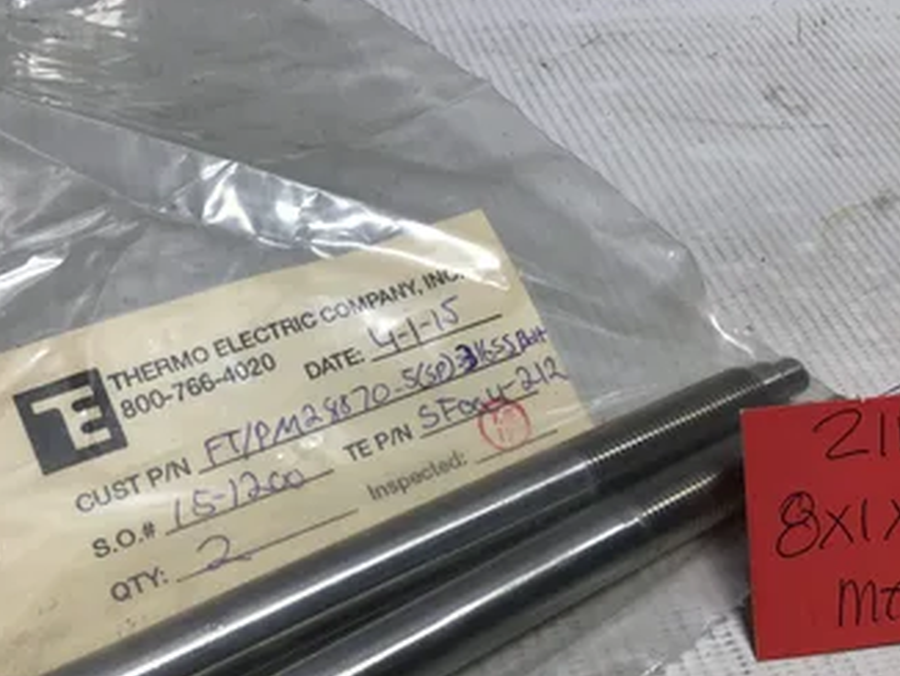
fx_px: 989
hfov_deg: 48.7
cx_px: 370
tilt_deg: -49.8
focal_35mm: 38
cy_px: 400
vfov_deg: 37.6
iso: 25
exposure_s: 1/228
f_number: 2.4
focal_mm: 3.3
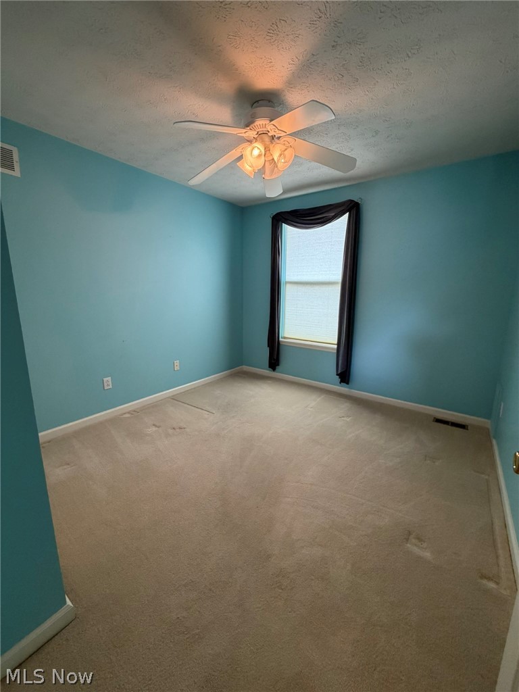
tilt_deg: -11.4
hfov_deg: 85.7
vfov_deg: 102.1
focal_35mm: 14
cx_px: 260
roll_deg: -0.5
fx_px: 280
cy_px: 346
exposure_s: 1/60
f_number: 2.2
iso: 250
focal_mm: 2.22
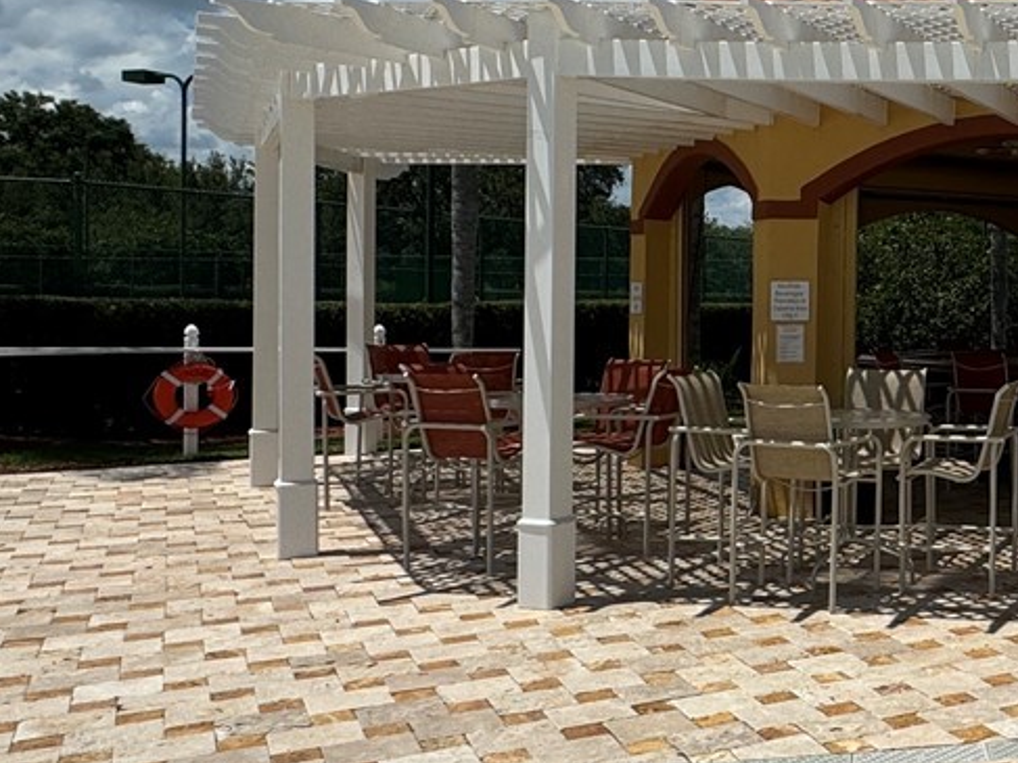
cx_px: 1231
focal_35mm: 46
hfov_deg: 33.4
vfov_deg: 31.5
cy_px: 326
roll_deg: -0.9
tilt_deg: -0.9
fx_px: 1352
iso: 40
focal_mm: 2.22
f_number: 2.2
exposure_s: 1/4367
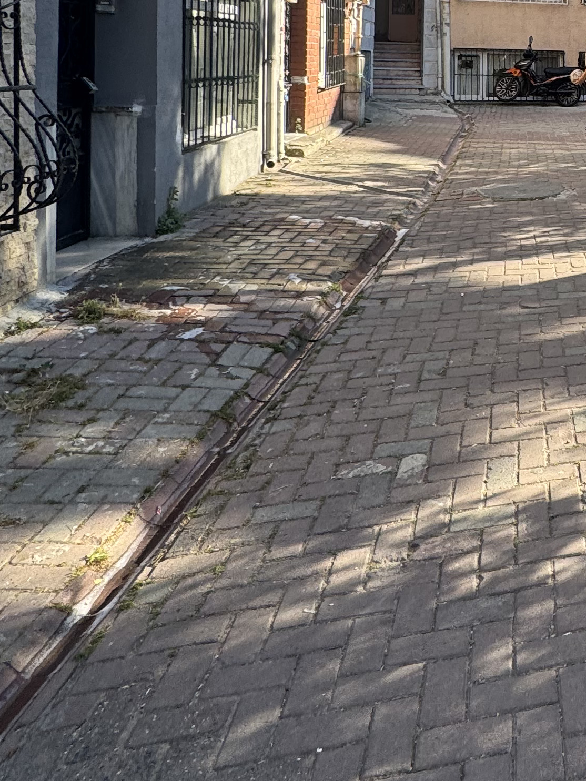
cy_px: 82
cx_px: 682
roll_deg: -3.6
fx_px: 858
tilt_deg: -1.1
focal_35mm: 38
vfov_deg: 44.7
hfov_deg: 32.1
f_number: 2.2
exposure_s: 1/341
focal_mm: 2.22
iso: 40
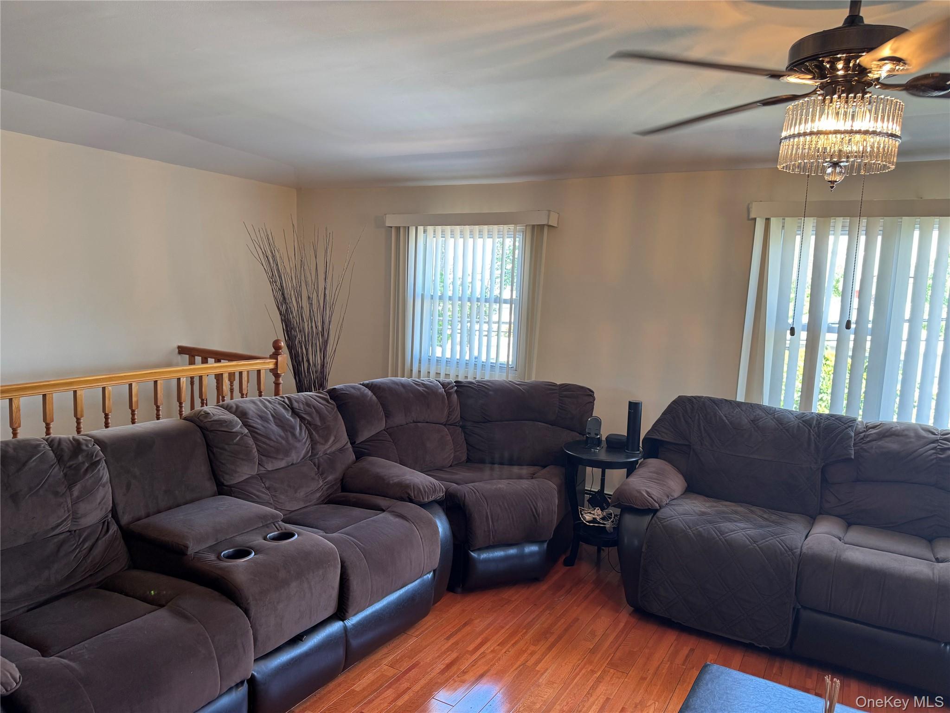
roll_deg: -2.8
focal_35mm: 24
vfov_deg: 56.8
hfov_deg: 71.6
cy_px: 356
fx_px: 659
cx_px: 475
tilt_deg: -6.4
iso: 125
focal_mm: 6.76
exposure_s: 1/60
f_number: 1.78
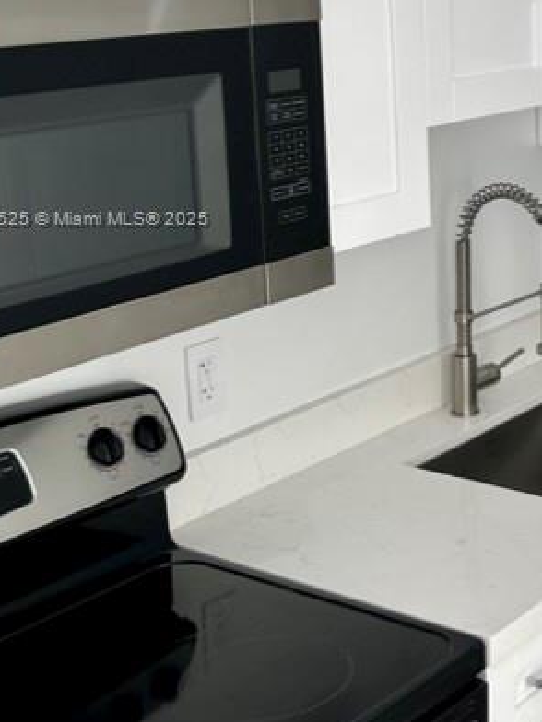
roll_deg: +0.6
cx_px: 633
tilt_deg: -11.2
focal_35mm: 68
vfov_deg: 28.3
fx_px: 1420
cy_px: 219
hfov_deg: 20.4
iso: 40
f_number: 1.5
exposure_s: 1/265
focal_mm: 5.7
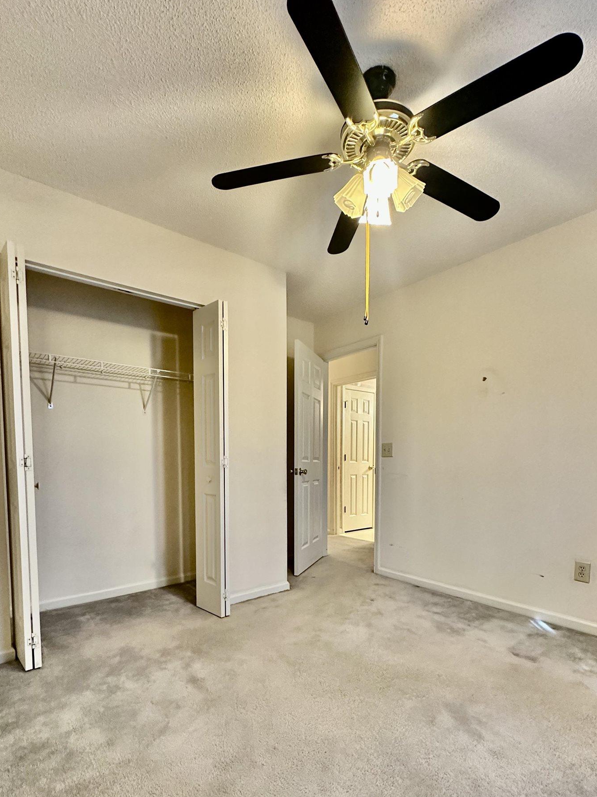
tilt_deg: -3.5
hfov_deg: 71.6
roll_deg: -0.3
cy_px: 487
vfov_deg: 86.4
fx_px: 414
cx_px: 307
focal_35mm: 18
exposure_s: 1/60
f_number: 2.2
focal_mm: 2.22
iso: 500
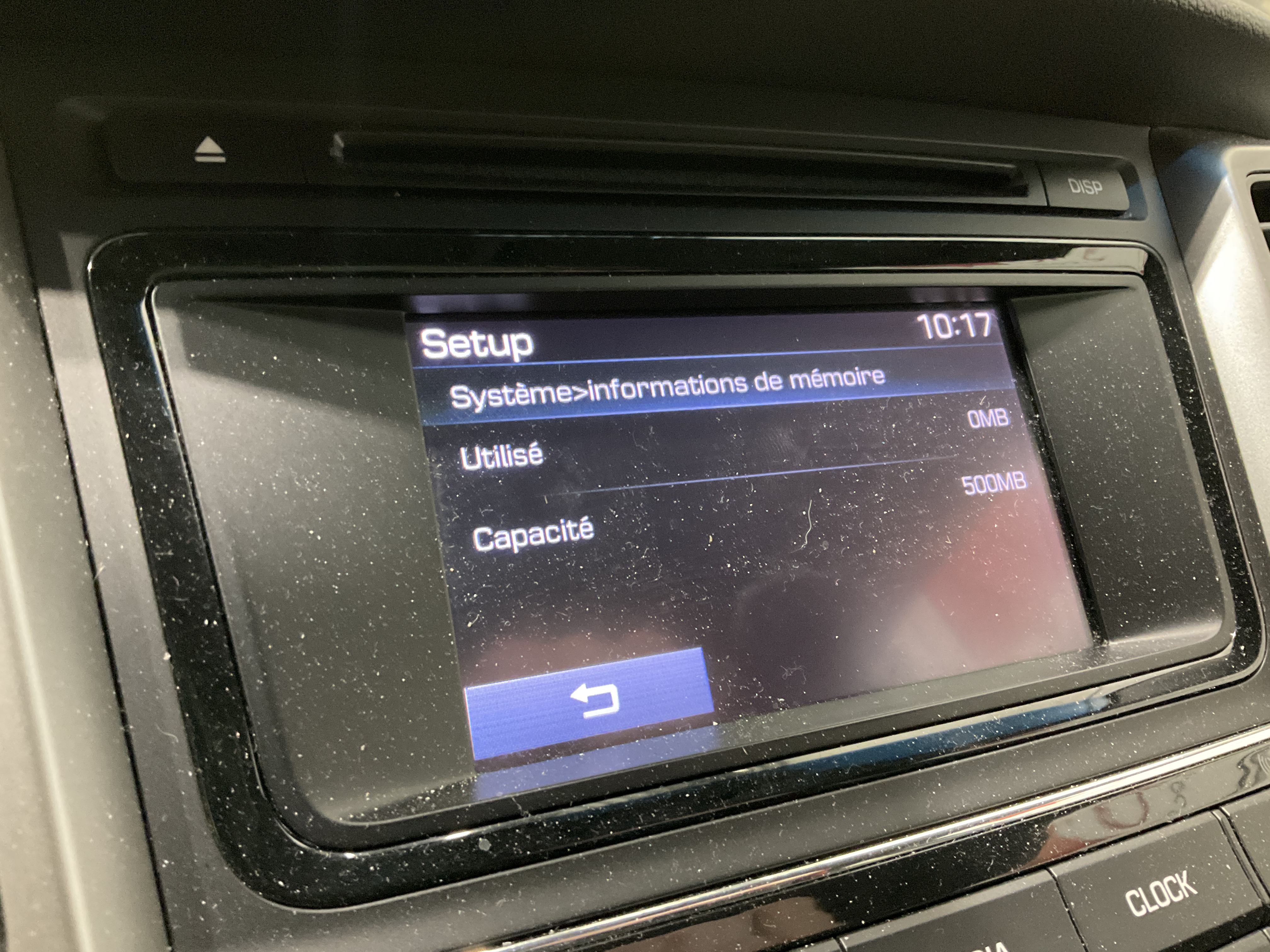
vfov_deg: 48.2
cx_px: 635
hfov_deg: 61.7
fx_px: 1064
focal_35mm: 29
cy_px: 476
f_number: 1.8
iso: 500
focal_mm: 3
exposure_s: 1/30
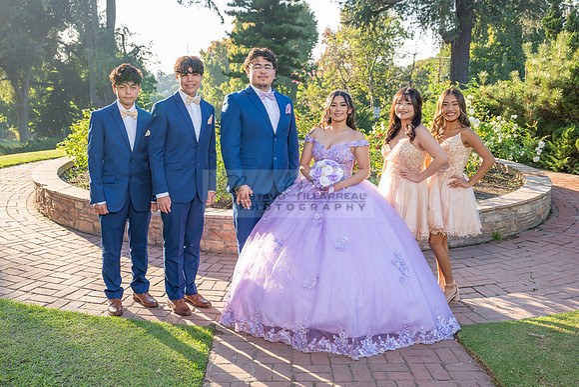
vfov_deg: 36.9
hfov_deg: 53.1
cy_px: 194
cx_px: 290
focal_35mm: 36
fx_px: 579
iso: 200
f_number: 5
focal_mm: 36
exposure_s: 1/200
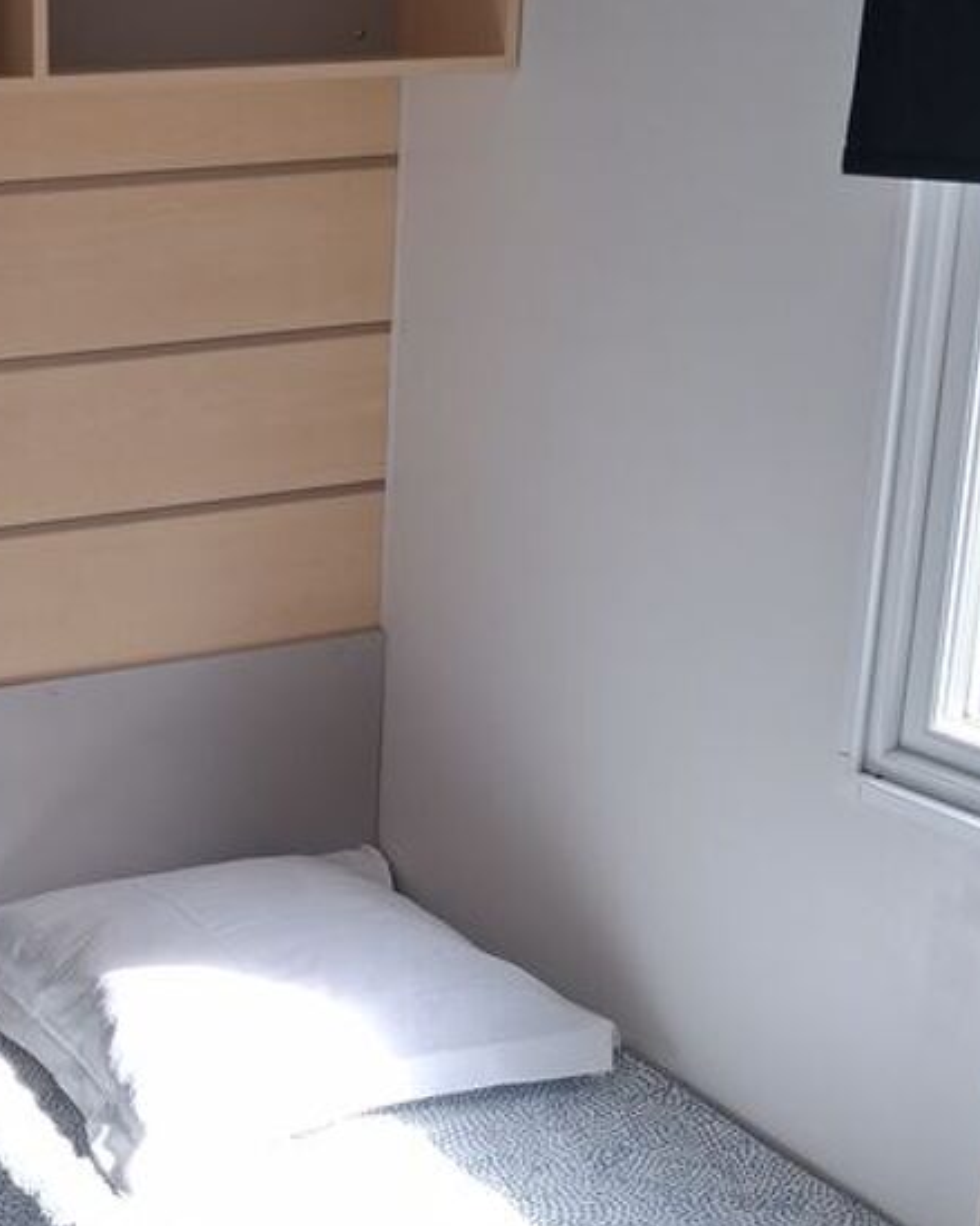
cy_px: 877
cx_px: -94
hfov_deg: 22.5
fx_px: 2321
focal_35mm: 64
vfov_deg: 29.2
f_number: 1.8
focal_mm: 4
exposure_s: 1/100
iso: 25
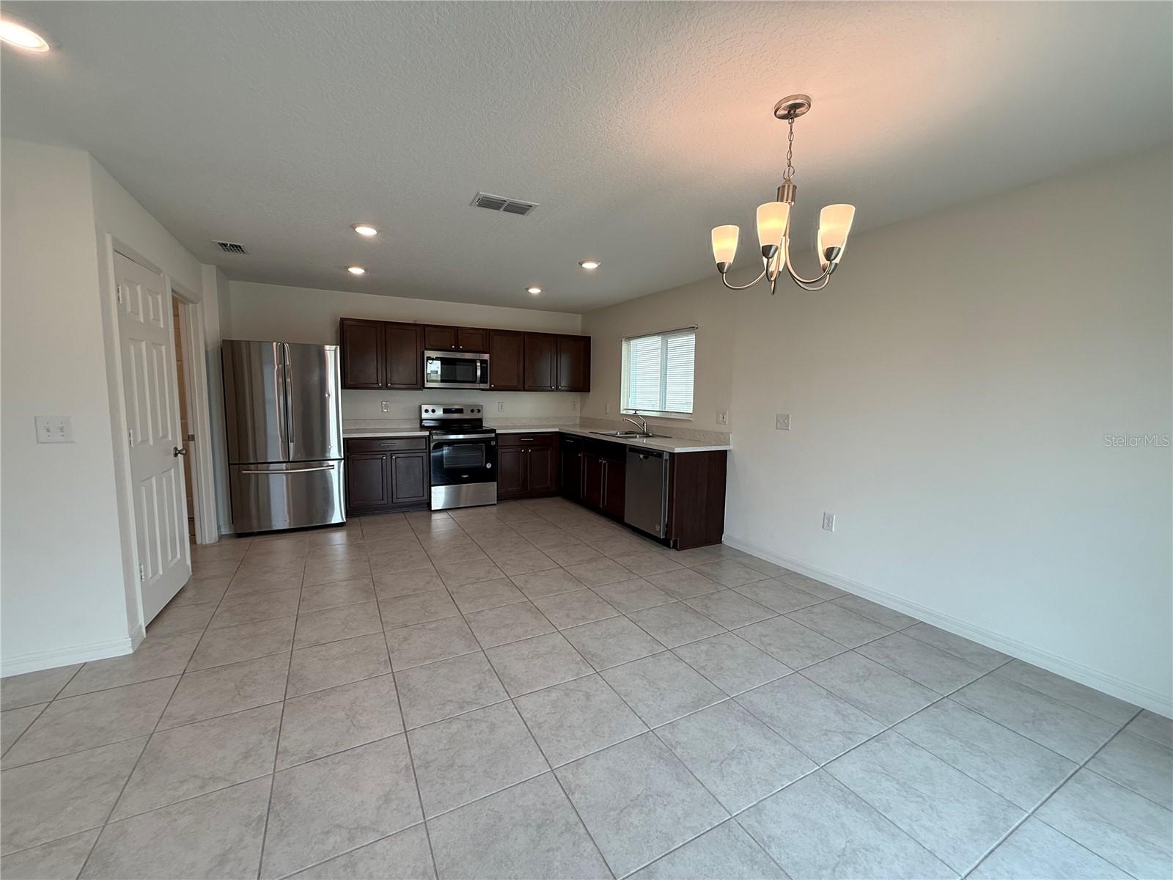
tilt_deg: -5.5
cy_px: 440
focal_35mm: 14
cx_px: 586
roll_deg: -0.6
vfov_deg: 85.7
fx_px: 474
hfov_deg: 102.1
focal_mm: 2.22
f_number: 2.2
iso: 125
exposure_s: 1/120
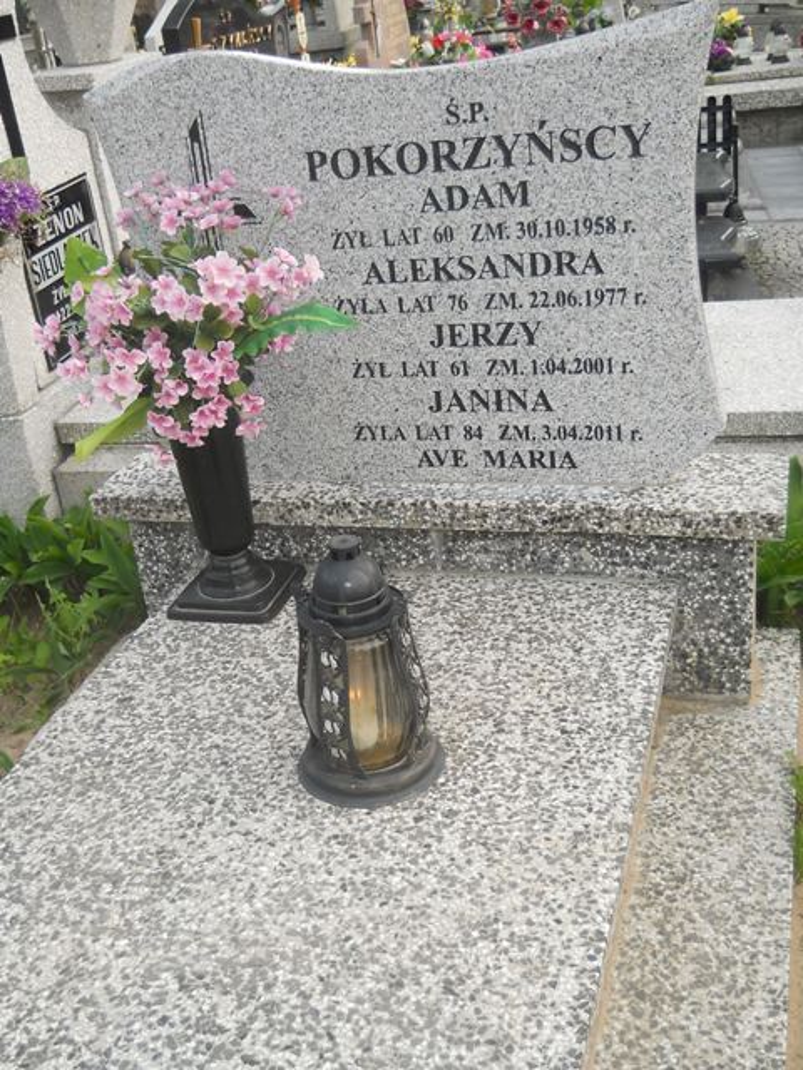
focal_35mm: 41
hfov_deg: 35.1
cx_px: 402
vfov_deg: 45.8
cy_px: 535
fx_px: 1268
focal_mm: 6.72
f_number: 3.1
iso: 80
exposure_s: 1/125
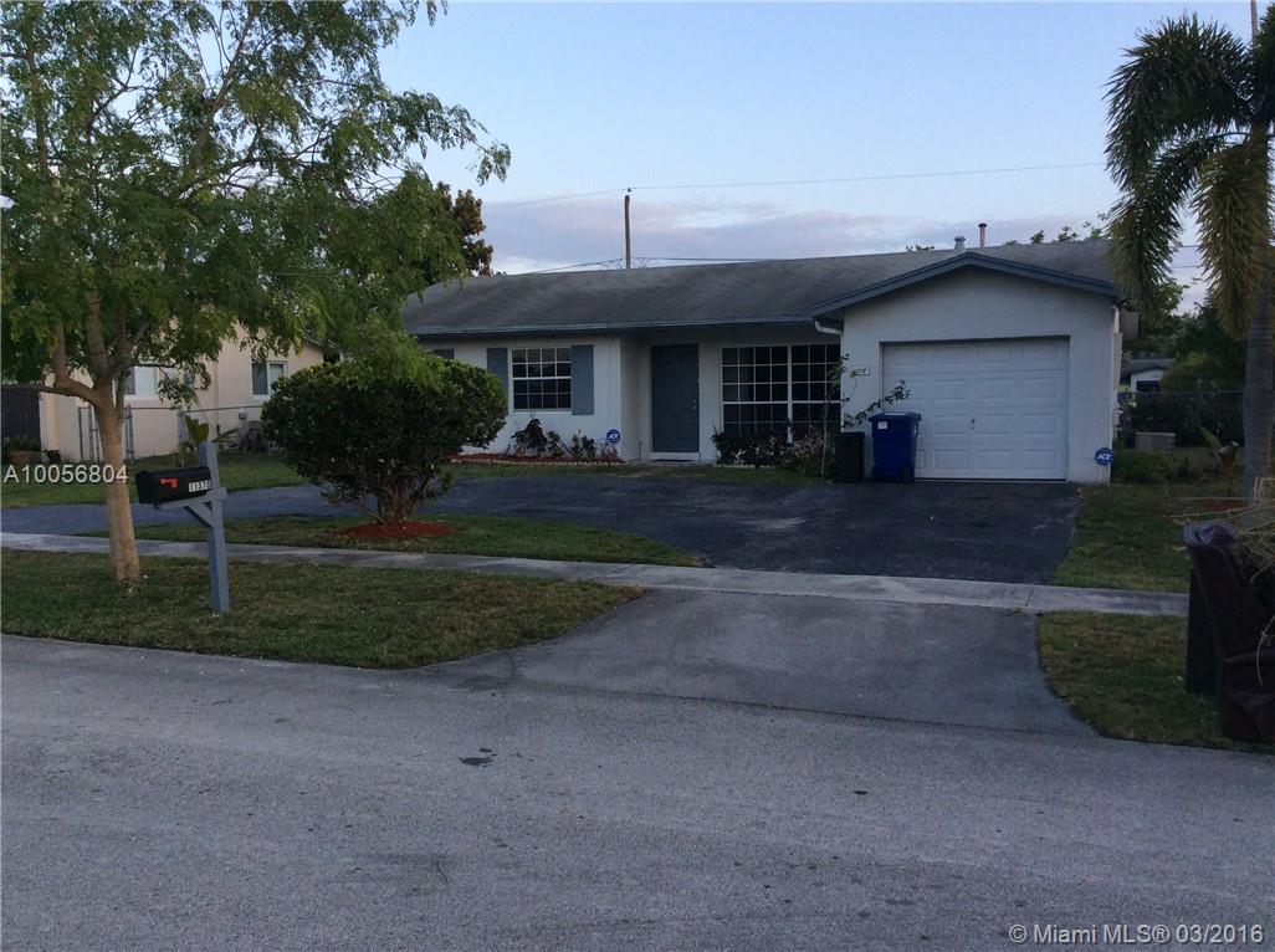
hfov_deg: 56.9
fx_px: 1177
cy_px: 476
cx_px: 638
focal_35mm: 32
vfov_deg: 44.0
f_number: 2.4
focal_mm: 3.3
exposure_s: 1/156
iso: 32
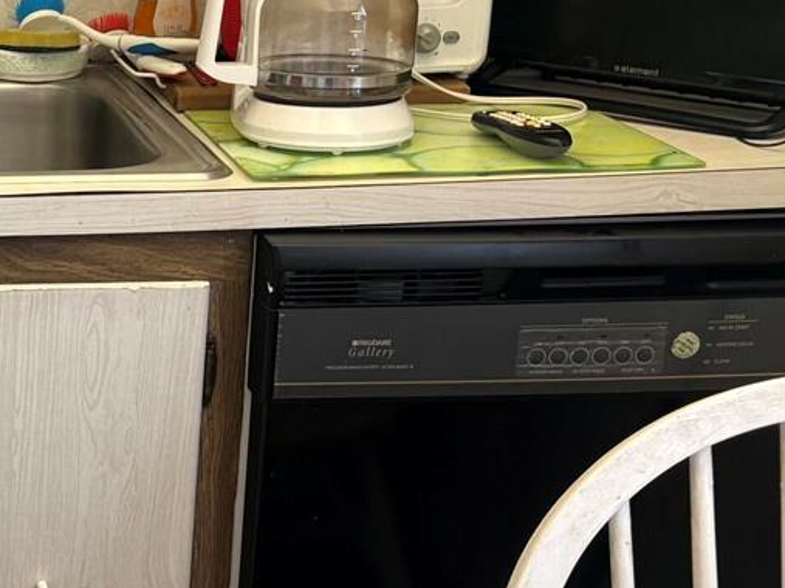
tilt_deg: -17.4
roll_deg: +1.1
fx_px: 1859
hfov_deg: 20.9
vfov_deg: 18.0
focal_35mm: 82
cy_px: 294
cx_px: -322
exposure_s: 1/60
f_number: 1.6
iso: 100
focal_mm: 5.96
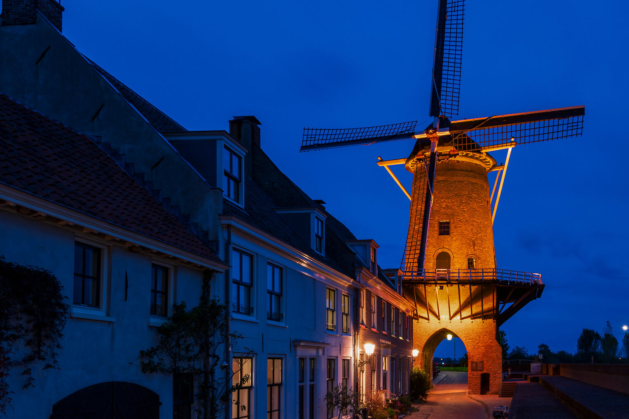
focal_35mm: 33
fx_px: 577
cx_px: 429
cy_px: 280
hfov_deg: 55.8
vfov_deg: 39.5
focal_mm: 21
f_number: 9
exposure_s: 30
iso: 100
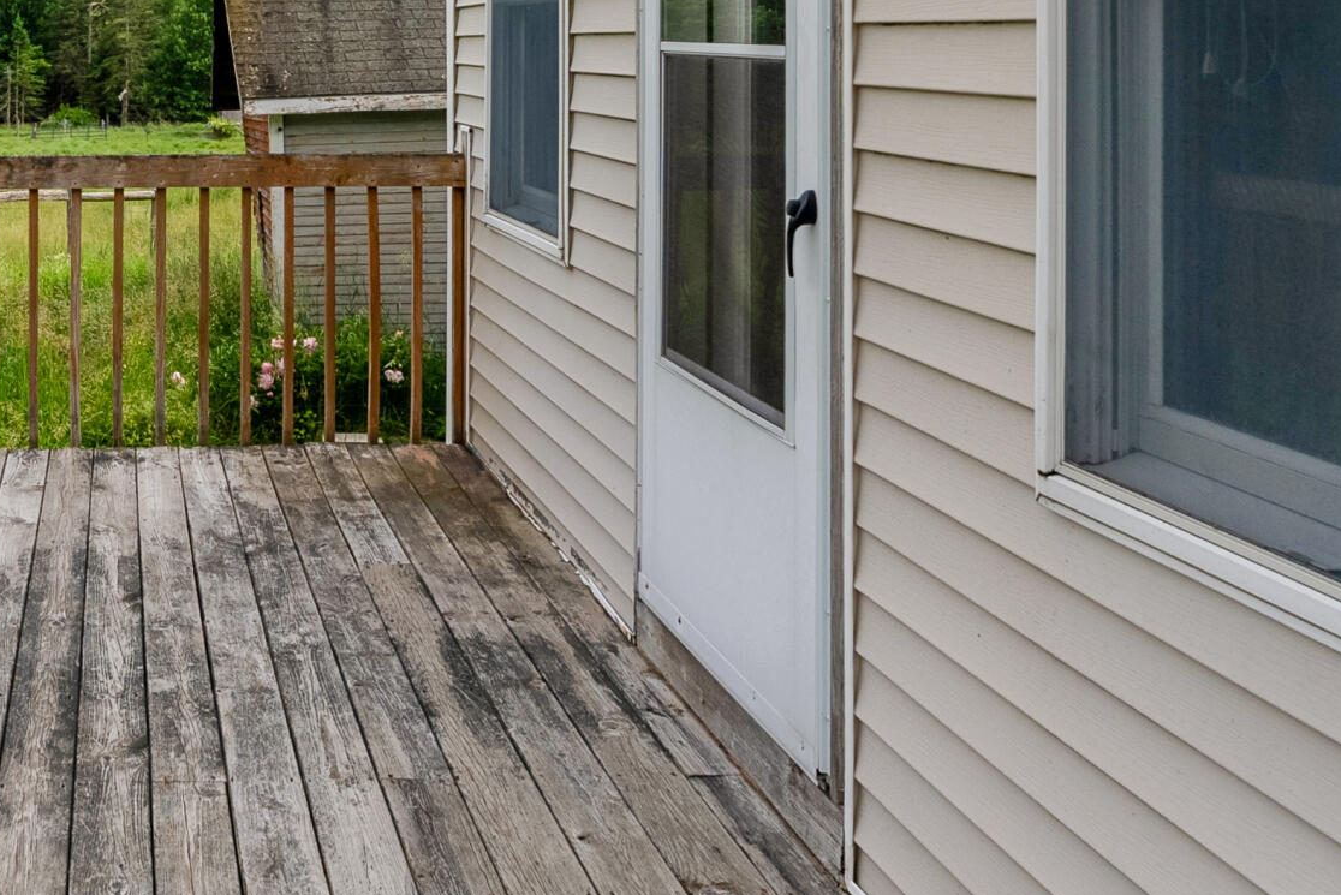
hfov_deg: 41.6
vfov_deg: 29.4
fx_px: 1602
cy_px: 28
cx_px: 118
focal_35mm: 43
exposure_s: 1/1000
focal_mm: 16
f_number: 7.1
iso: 320
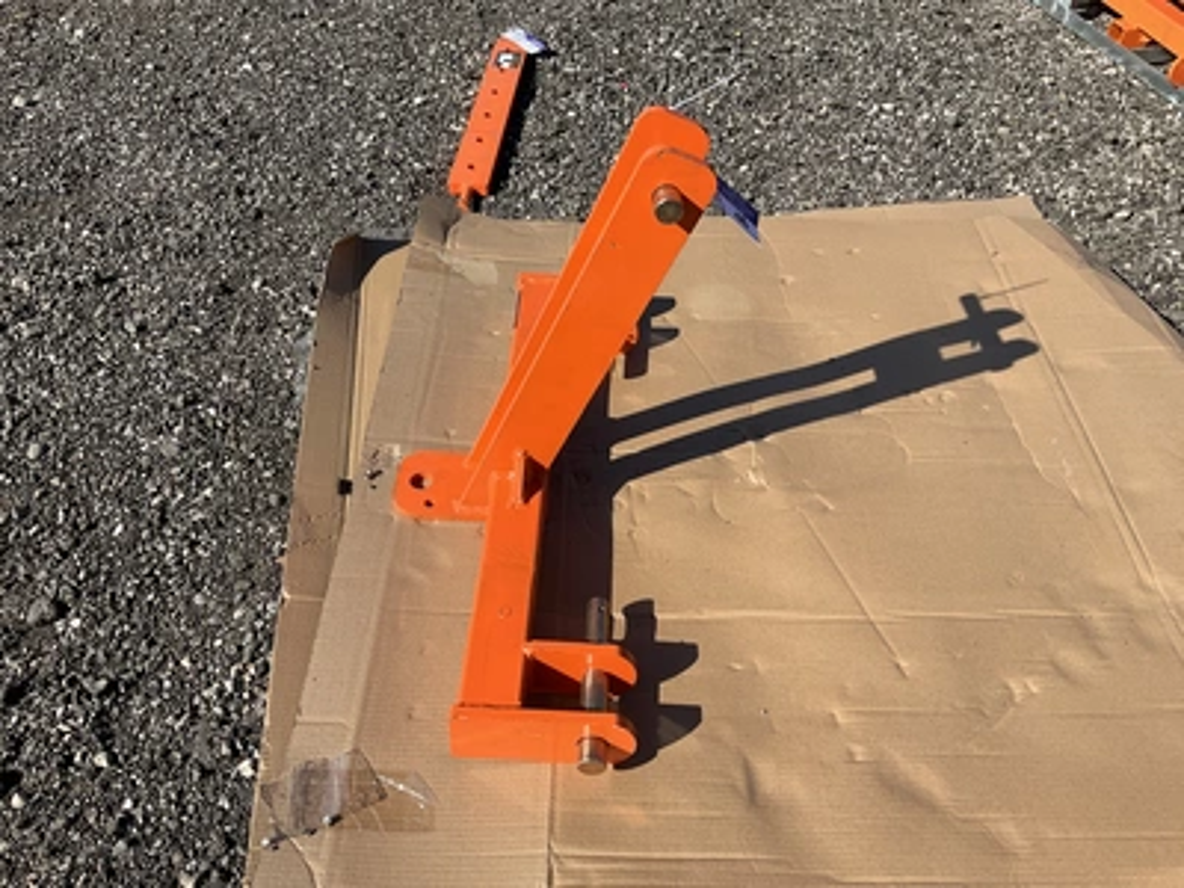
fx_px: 992
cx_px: 592
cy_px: 444
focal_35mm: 29
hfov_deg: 61.7
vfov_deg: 48.2
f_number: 1.8
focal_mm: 3
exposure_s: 1/1786
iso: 25
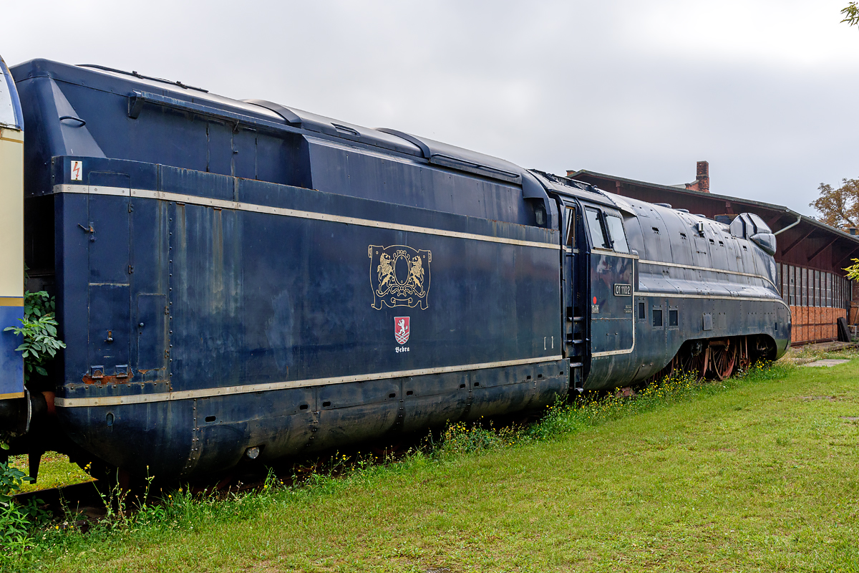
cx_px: 430
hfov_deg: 61.9
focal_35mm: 30
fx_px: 716
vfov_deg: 43.6
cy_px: 286
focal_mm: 20
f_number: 8
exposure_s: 1/400
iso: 200
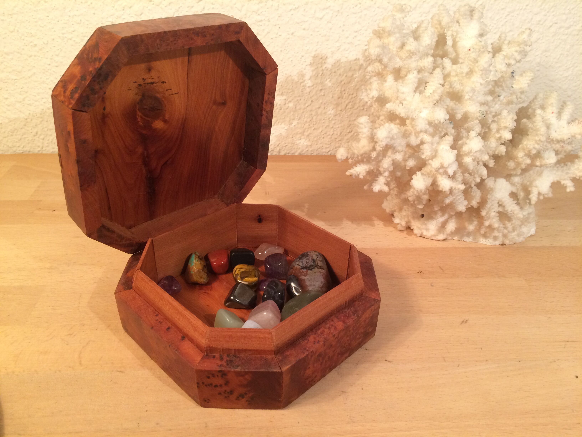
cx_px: 291
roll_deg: -2.6
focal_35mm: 29
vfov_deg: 48.2
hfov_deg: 61.7
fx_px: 488
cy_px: 218
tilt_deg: -30.5
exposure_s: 1/33
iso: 80
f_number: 2.2
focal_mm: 4.15
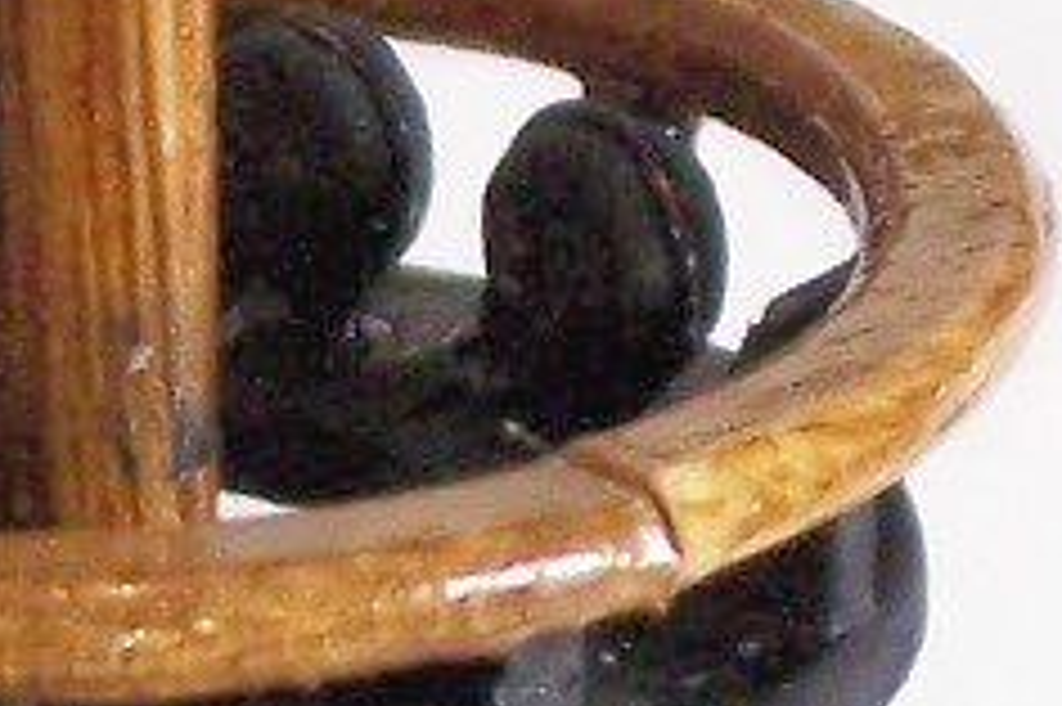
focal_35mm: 772
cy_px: 670
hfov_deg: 2.7
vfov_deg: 1.8
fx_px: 22757
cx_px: -387
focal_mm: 24
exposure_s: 1/45
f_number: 4.8
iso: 200
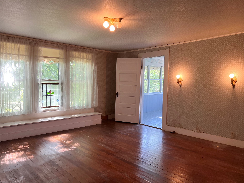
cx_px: 122
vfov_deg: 53.1
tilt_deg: -3.6
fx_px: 183
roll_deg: -0.3
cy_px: 92
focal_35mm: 26
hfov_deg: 67.3
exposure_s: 1/120
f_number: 1.5
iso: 125
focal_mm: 5.7
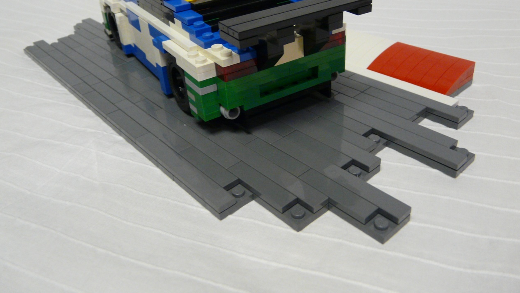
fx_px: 427
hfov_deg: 62.6
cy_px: 105
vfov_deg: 37.5
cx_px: 257
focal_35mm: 31
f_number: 2.8
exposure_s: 1/8
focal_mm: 4.6
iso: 200
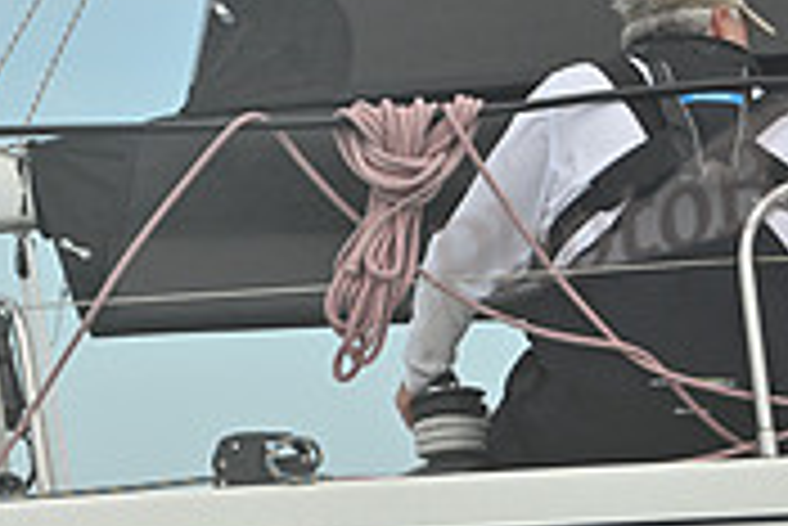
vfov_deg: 5.1
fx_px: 5959
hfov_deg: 7.6
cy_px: 492
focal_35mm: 272
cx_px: 198
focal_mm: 82
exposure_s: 1/1250
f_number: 10
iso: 320
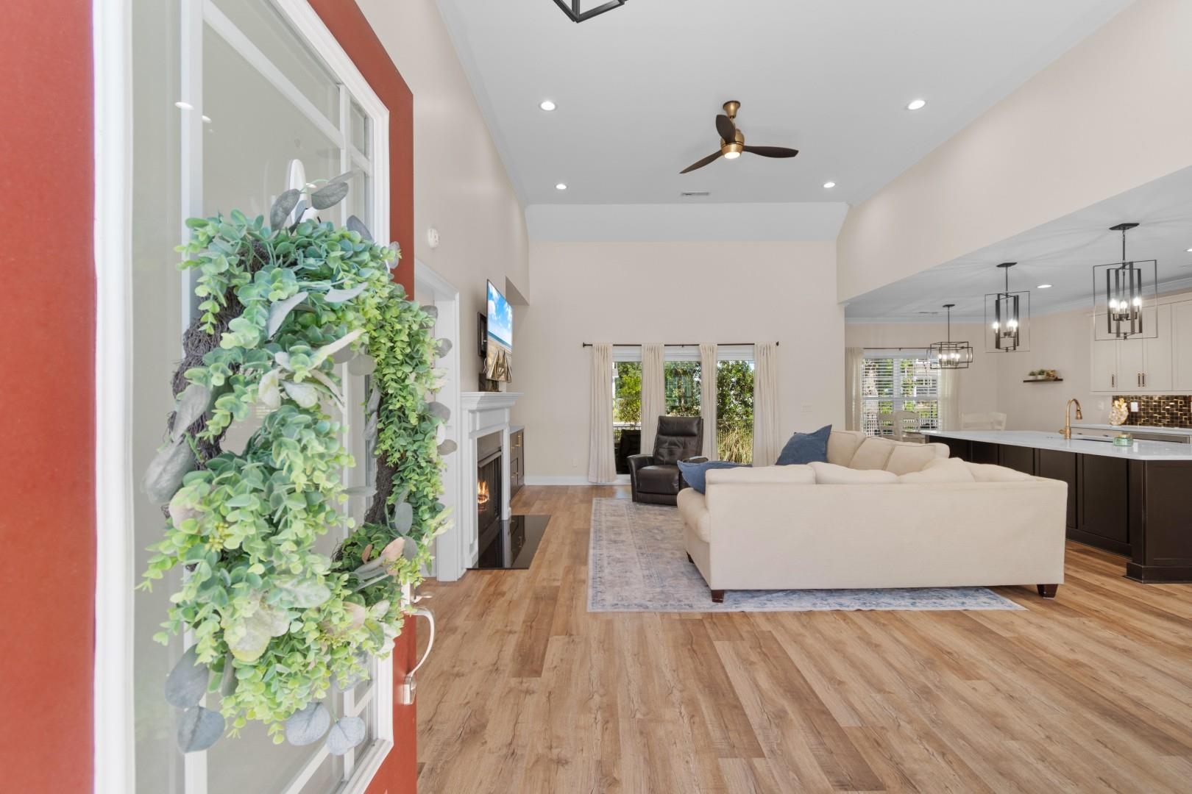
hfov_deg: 100.4
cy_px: 397
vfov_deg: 77.3
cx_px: 596
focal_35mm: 15
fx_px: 497
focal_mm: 10
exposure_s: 1/6
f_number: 4.5
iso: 100
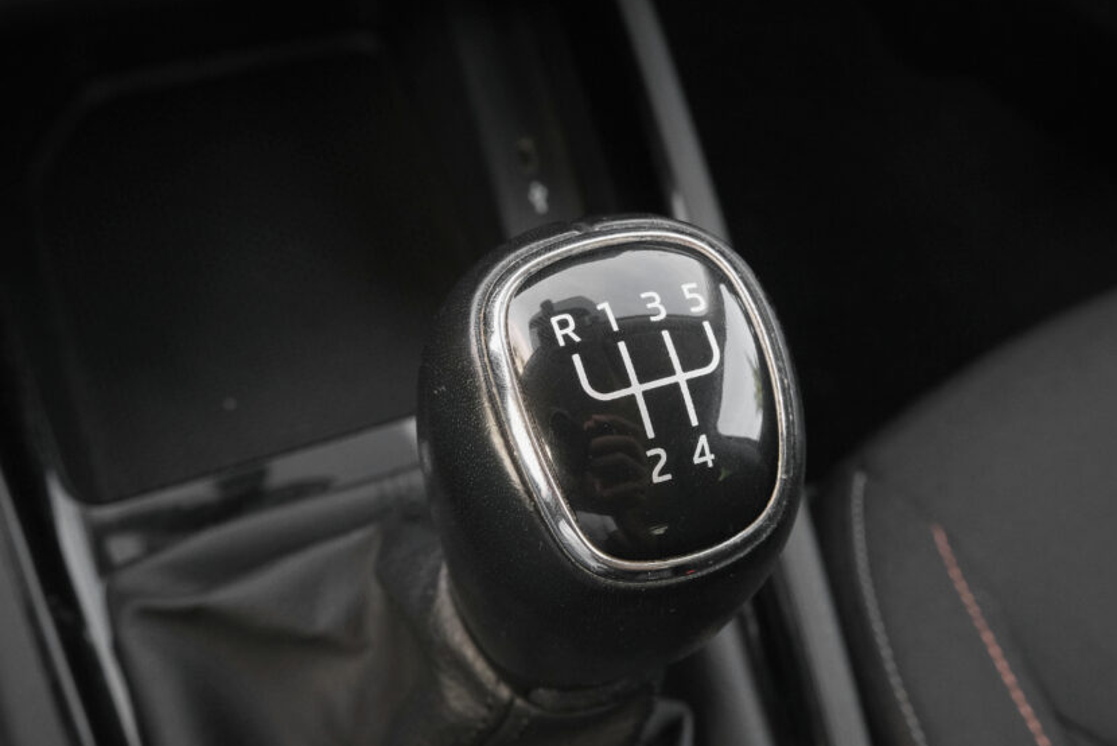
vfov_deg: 35.9
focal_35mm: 37
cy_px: 407
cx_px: 560
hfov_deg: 51.9
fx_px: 1148
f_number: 9
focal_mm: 20.3
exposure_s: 1/80
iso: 2000
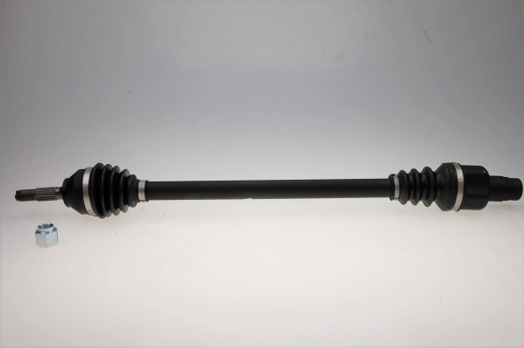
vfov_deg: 36.8
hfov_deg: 53.2
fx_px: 523
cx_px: 262
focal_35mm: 36
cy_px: 174
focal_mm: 24
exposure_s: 1/250
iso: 200
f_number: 8
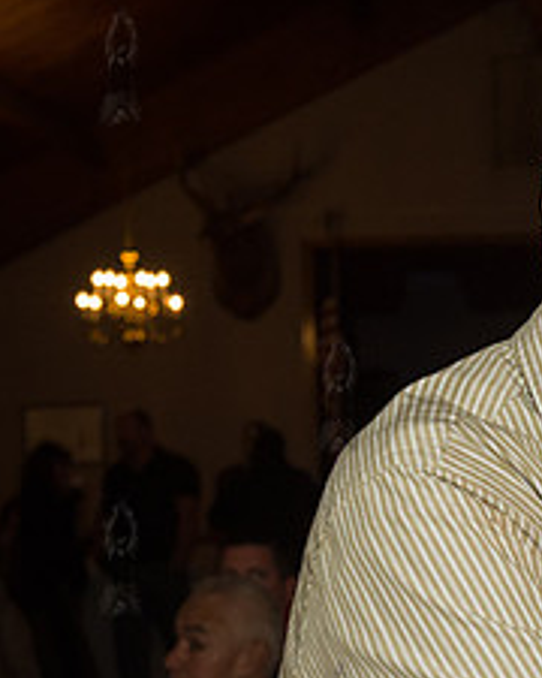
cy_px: 556
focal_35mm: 117
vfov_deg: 16.3
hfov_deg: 12.6
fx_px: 2346
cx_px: 768
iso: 1600
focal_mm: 42
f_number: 5.6
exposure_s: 1/320
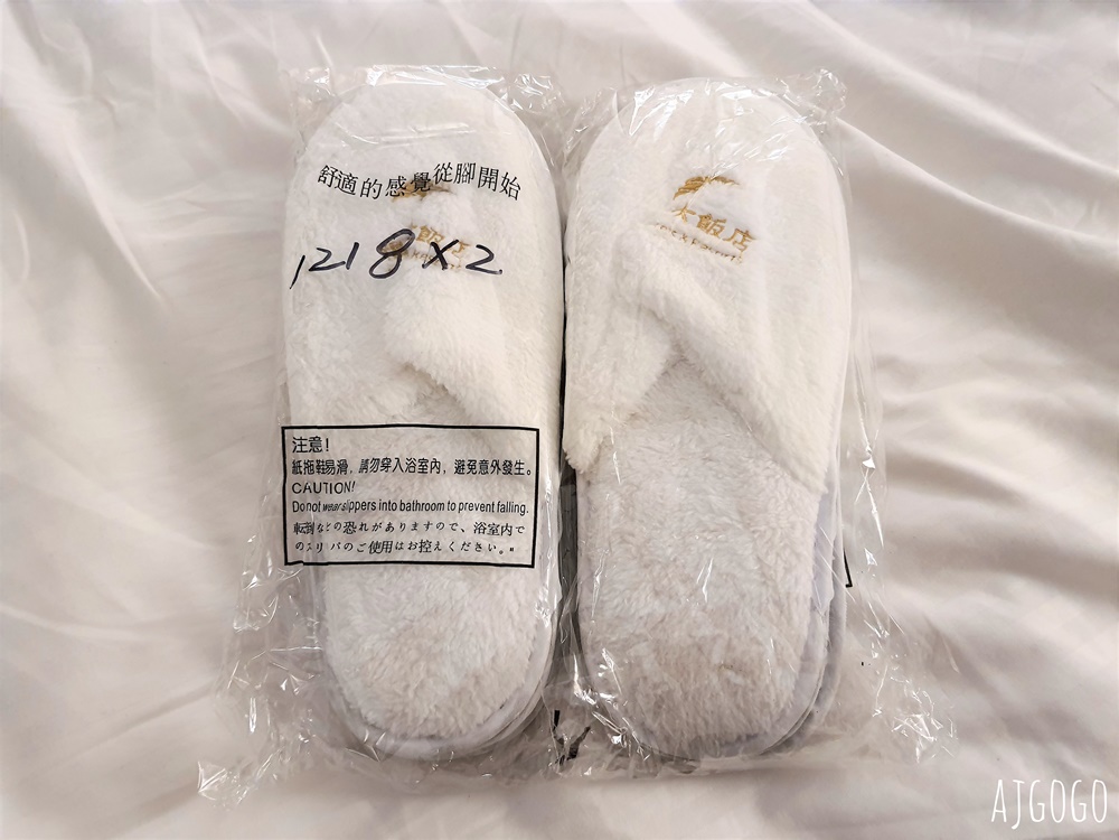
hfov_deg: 67.3
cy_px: 420
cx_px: 560
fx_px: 840
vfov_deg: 53.1
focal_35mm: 26
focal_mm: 4.32
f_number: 1.7
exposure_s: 1/40
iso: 250
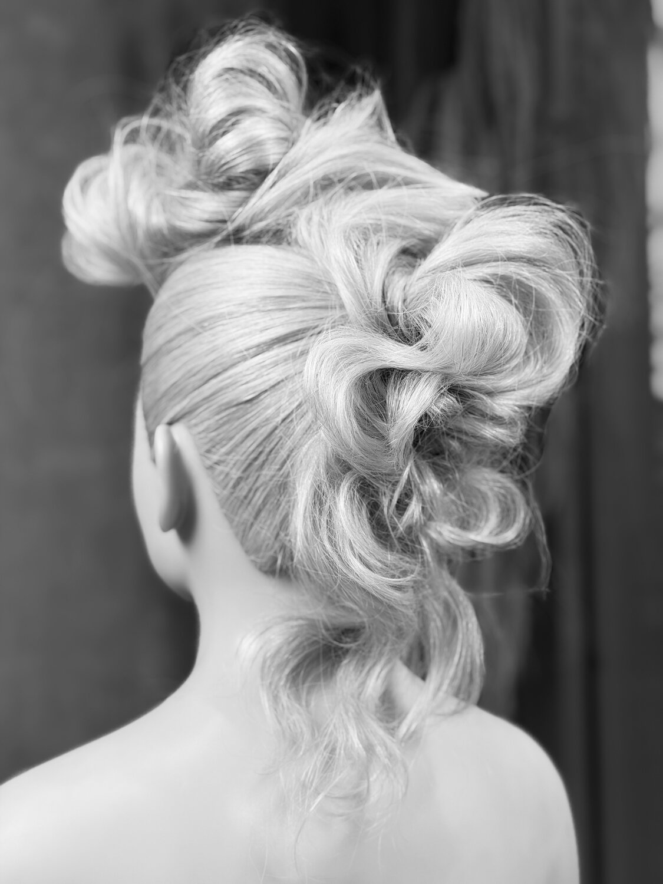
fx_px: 1226
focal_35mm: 48
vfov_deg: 39.7
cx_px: 332
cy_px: 442
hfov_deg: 30.3
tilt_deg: +5.4
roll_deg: +0.2
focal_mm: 6.76
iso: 64
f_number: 1.78
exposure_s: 1/100
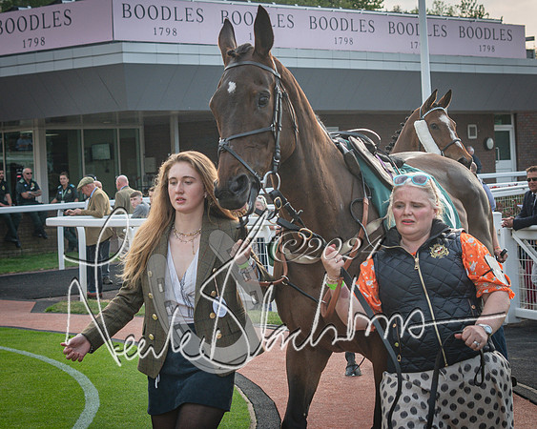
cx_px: 302
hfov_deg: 18.5
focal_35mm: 104
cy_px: 175
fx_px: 1651
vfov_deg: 14.8
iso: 200
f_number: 5
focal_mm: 50
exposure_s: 1/500
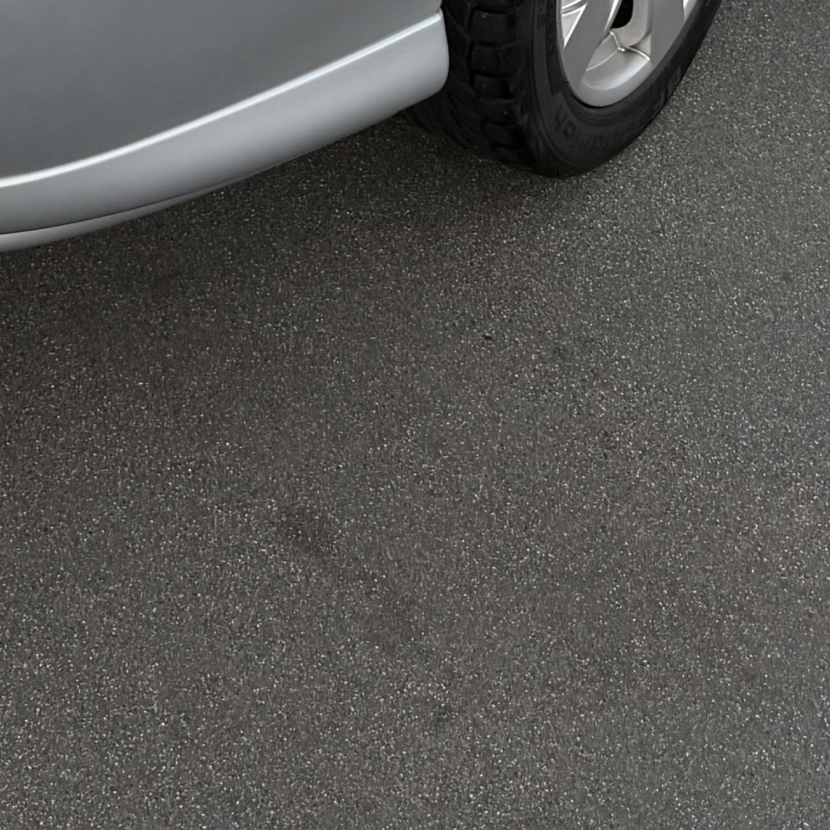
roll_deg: -2.4
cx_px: 81
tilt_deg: -23.7
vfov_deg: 17.1
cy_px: -490
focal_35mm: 90
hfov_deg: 19.0
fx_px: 2441
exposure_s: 1/2110
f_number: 1.78
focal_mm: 6.76
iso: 80
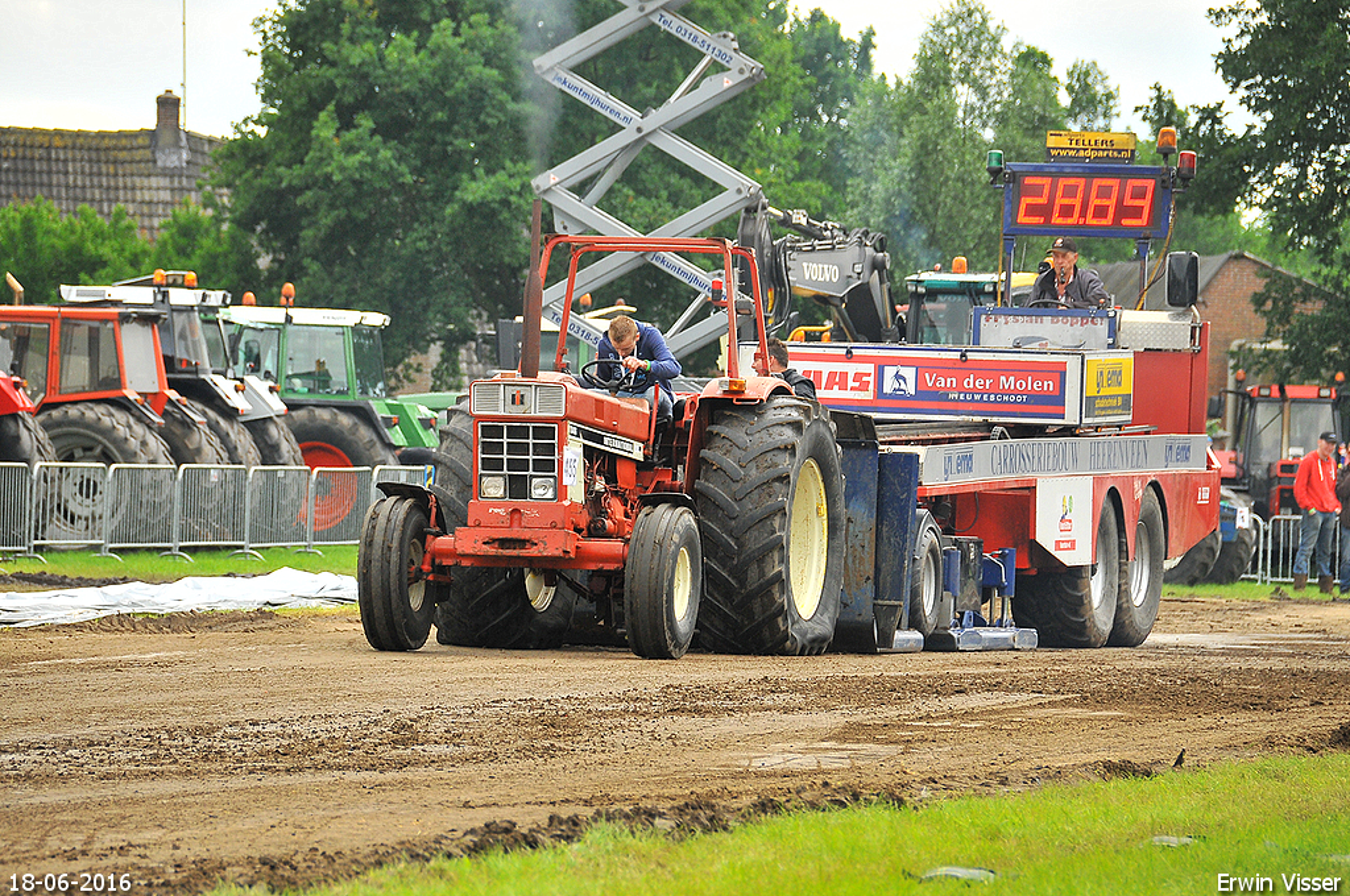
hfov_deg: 6.9
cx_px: 675
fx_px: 11236
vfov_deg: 4.6
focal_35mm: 300
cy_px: 448
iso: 500
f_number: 6.3
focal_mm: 200
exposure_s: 1/500
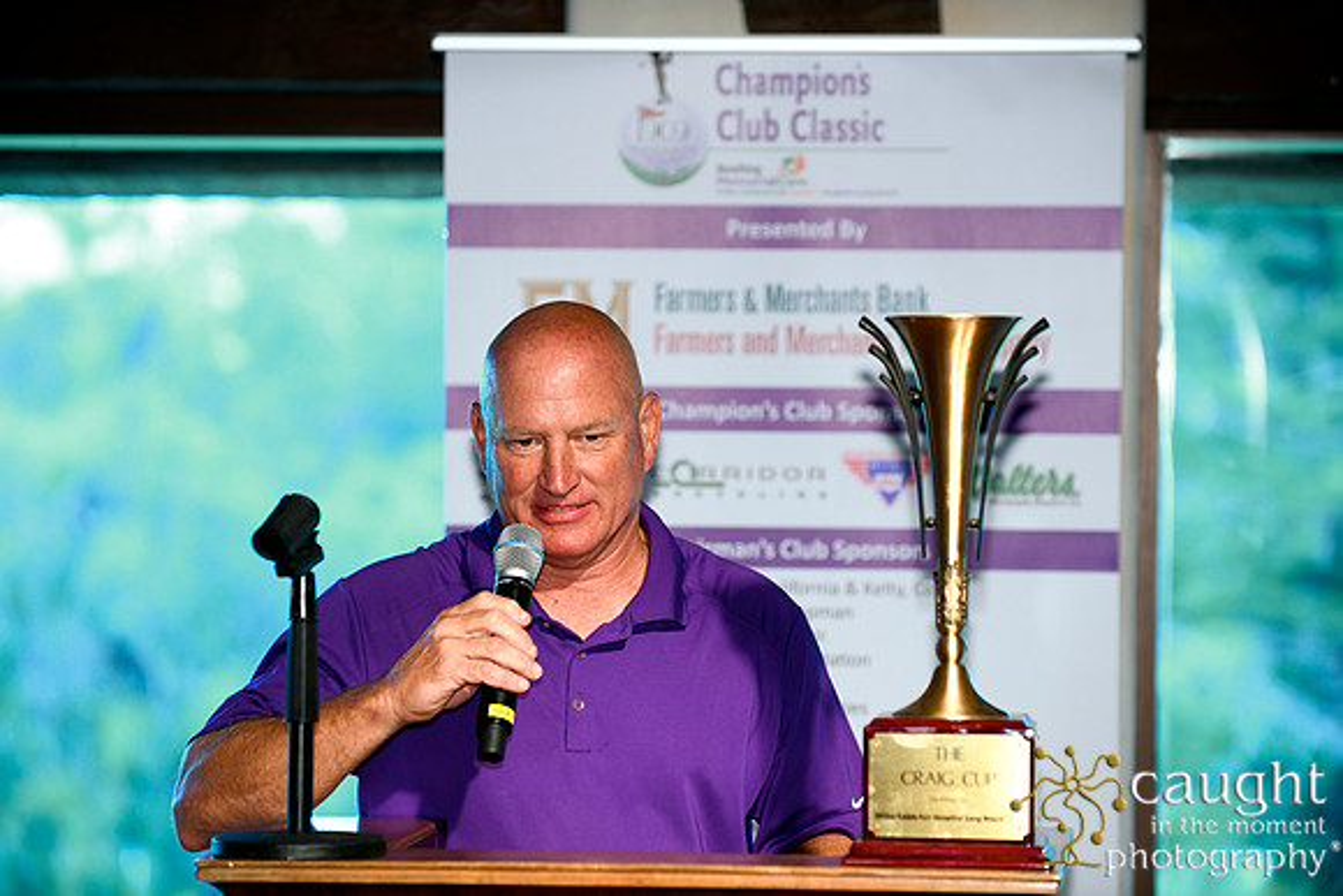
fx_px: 4851
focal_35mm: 130
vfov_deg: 10.6
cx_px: 672
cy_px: 448
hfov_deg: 15.8
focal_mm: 130
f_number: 3.5
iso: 640
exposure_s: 1/200
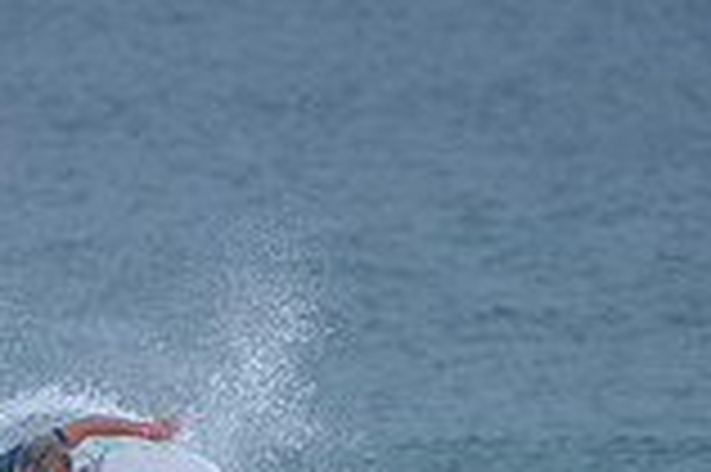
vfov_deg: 0.7
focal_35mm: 1836
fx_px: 36223
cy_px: 618
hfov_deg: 1.1
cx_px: 76
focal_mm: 500
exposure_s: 1/2000
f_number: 5.6
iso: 450
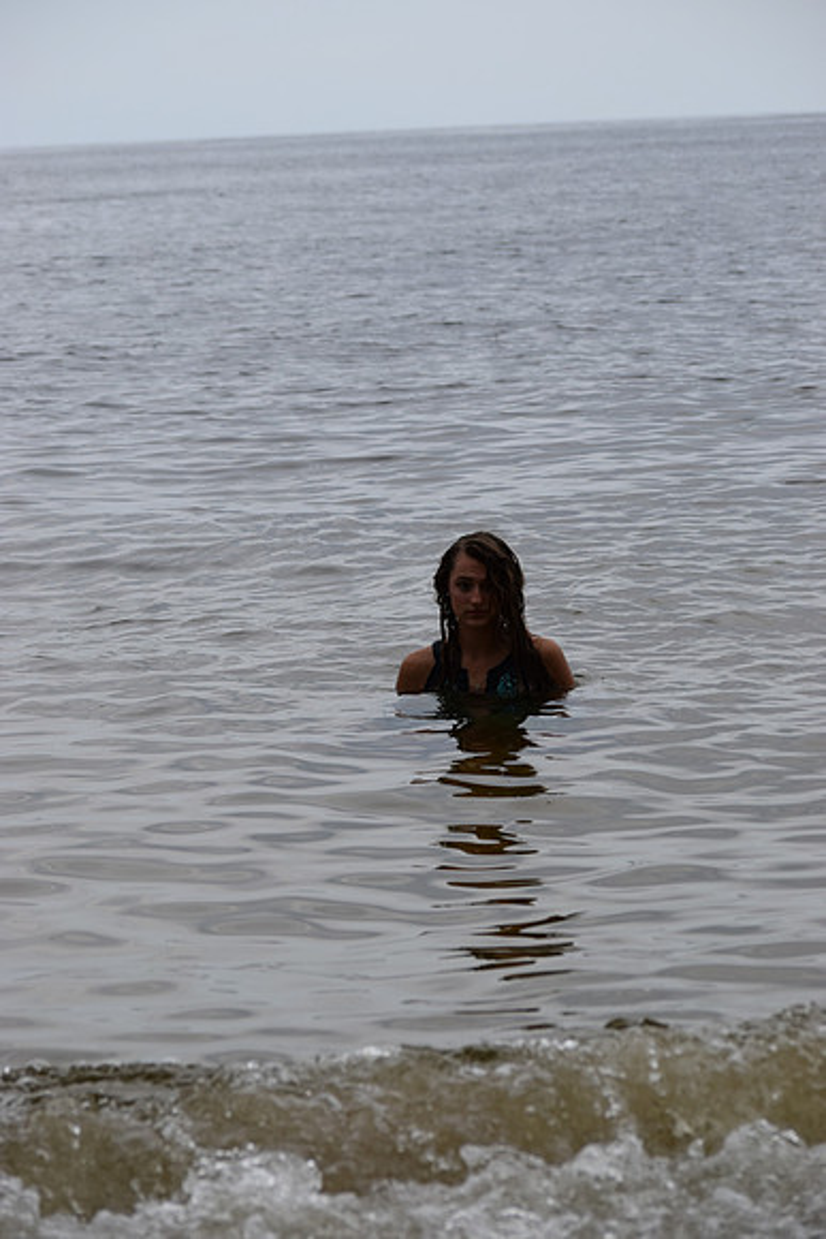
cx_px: 413
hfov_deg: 11.4
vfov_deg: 17.1
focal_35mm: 120
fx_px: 4127
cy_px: 620
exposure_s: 1/1600
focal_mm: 80
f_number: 5.6
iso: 400
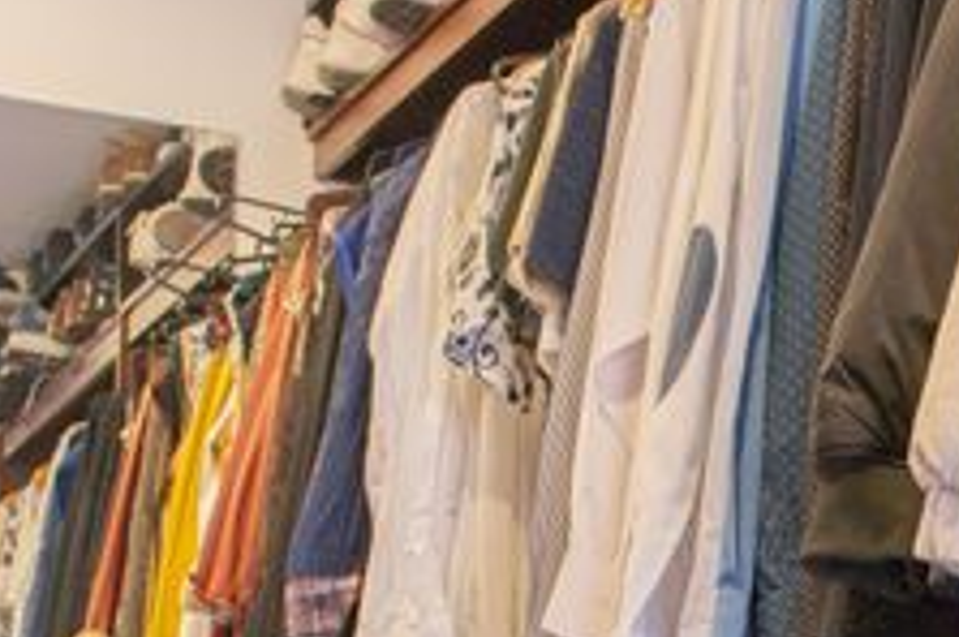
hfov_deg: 21.7
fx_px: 2421
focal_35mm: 91
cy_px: 839
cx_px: 916
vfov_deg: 14.3
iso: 100
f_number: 4.5
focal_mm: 18
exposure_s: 1/10
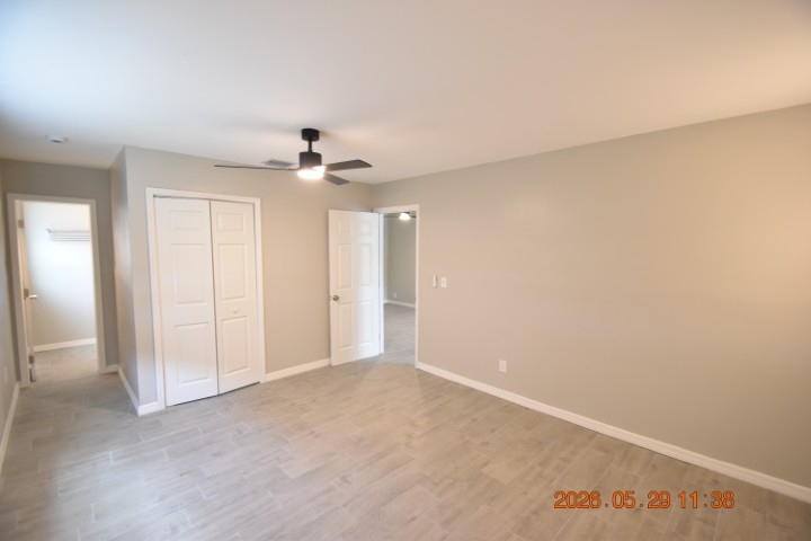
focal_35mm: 15
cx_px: 406
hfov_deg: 100.4
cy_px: 270
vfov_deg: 77.3
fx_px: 338
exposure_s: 1/30
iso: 800
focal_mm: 10
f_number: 3.5
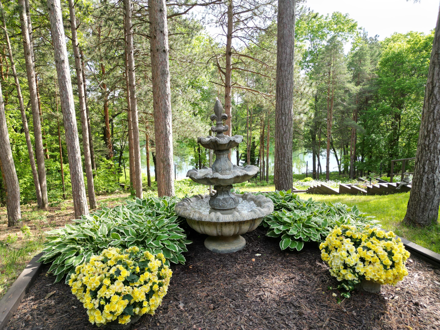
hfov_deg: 71.6
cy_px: 165
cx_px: 220
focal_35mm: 24
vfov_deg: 56.8
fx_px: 305
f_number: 1.7
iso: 120
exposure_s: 1/500
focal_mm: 6.72
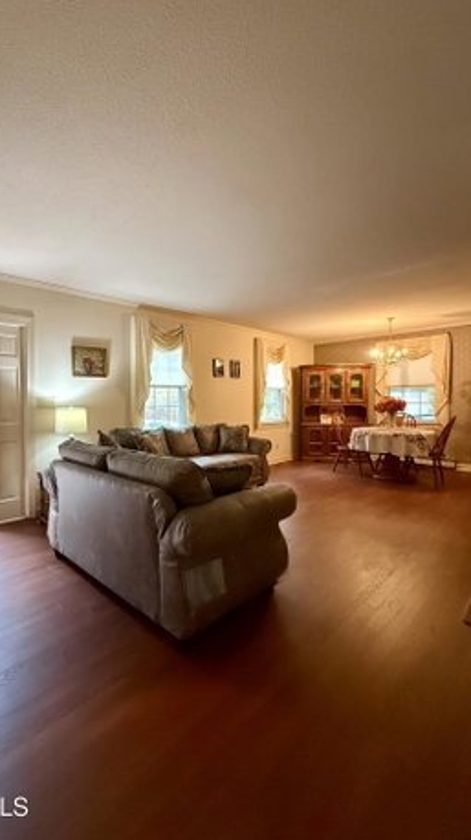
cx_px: 170
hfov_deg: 65.8
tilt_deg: -0.2
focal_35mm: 16
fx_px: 356
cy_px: 407
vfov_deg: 99.4
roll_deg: -0.1
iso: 1000
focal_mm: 2.22
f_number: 2.2
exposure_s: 1/60
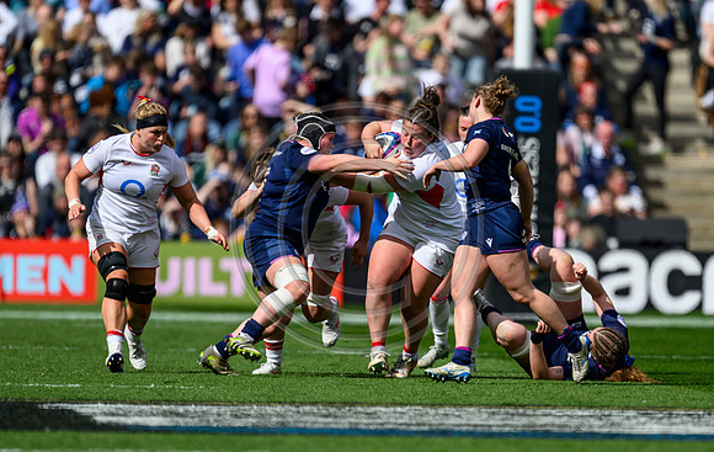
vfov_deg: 1.7
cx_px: 432
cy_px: 256
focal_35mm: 800
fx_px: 15620
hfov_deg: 2.6
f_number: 4
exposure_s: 1/8000
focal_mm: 560
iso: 500
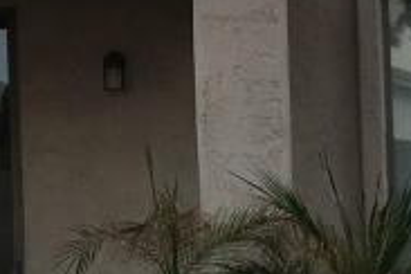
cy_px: 152
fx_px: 1929
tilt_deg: +2.2
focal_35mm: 169
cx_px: -275
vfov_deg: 8.1
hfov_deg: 11.5
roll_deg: +0.6
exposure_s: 1/1068
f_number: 2.2
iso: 25
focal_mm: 4.15
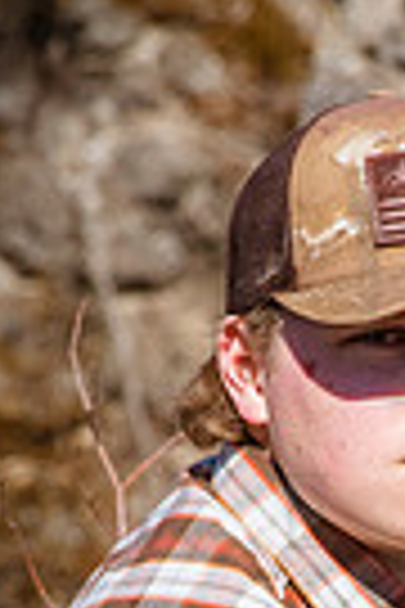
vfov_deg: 3.1
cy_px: 671
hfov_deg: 2.1
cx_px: 576
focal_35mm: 667
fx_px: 11255
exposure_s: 1/1000
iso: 800
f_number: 18
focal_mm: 200
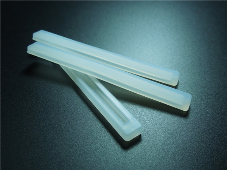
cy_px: 85
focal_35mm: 31
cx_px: 114
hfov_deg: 58.4
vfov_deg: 45.4
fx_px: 203
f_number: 3.6
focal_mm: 5.6
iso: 450
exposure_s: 1/125
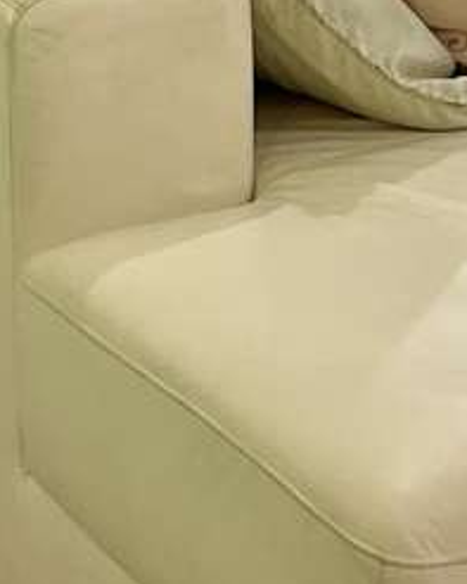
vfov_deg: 8.8
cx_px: 258
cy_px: -845
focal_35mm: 198
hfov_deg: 7.8
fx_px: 3419
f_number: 1.6
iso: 125
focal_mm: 4.2
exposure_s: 1/100
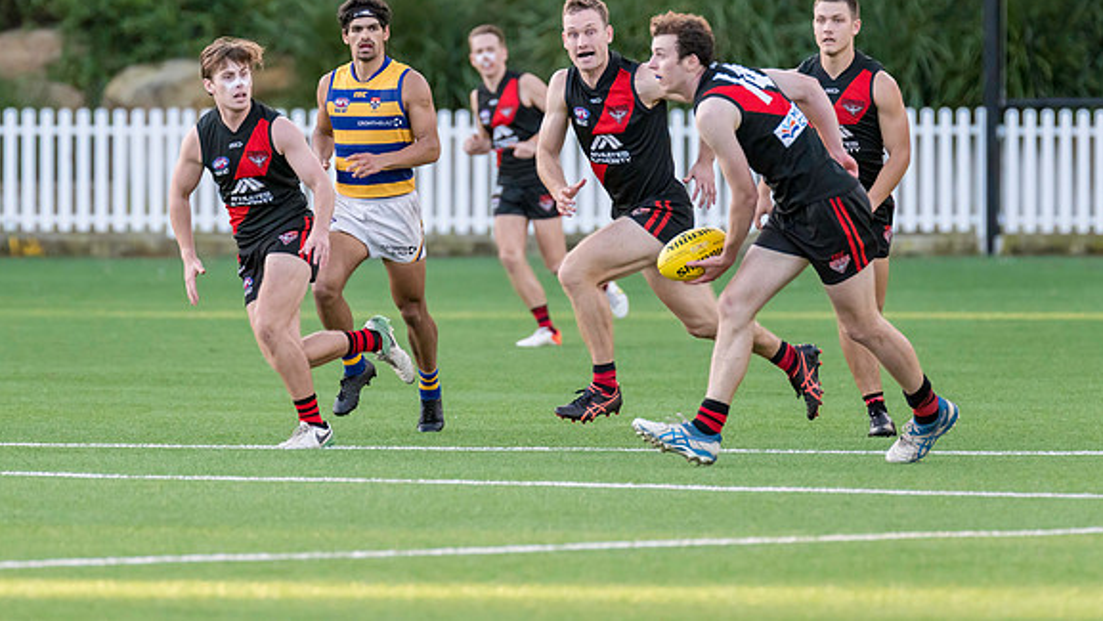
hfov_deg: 3.8
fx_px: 16823
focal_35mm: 575
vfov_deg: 2.1
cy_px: 196
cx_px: 333
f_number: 4
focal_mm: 330
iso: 800
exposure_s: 1/2000
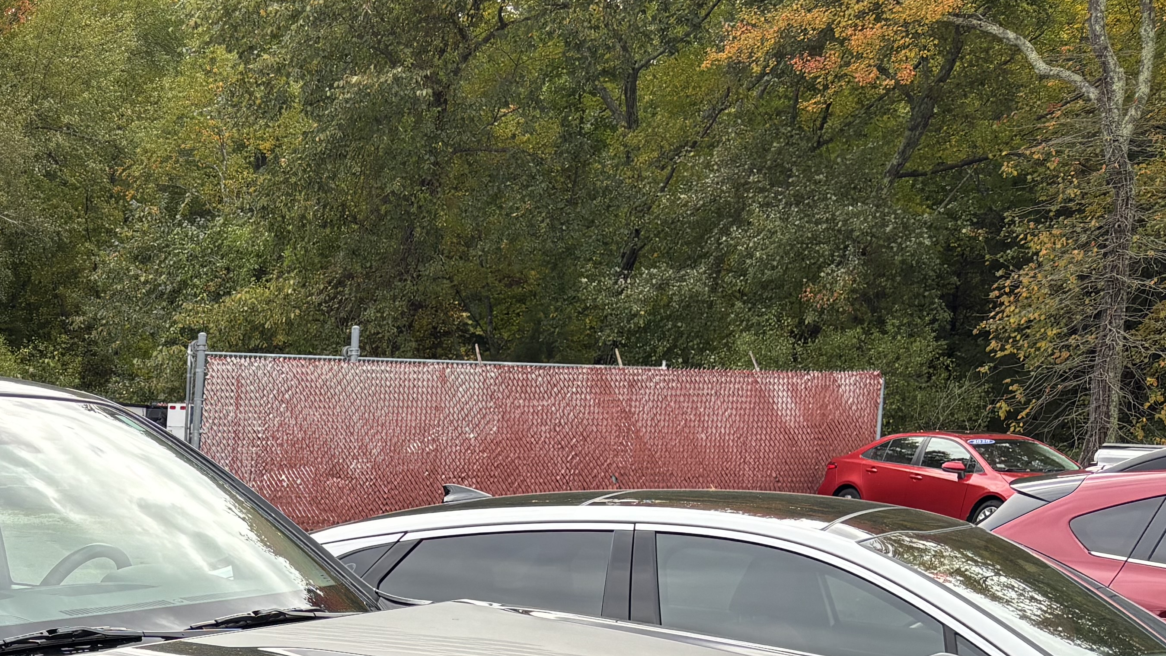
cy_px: 917
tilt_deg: -14.3
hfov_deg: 31.9
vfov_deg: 18.3
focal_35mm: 60
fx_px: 1855
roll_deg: -1.5
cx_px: -25
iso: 50
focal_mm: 5.96
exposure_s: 1/488
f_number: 1.6
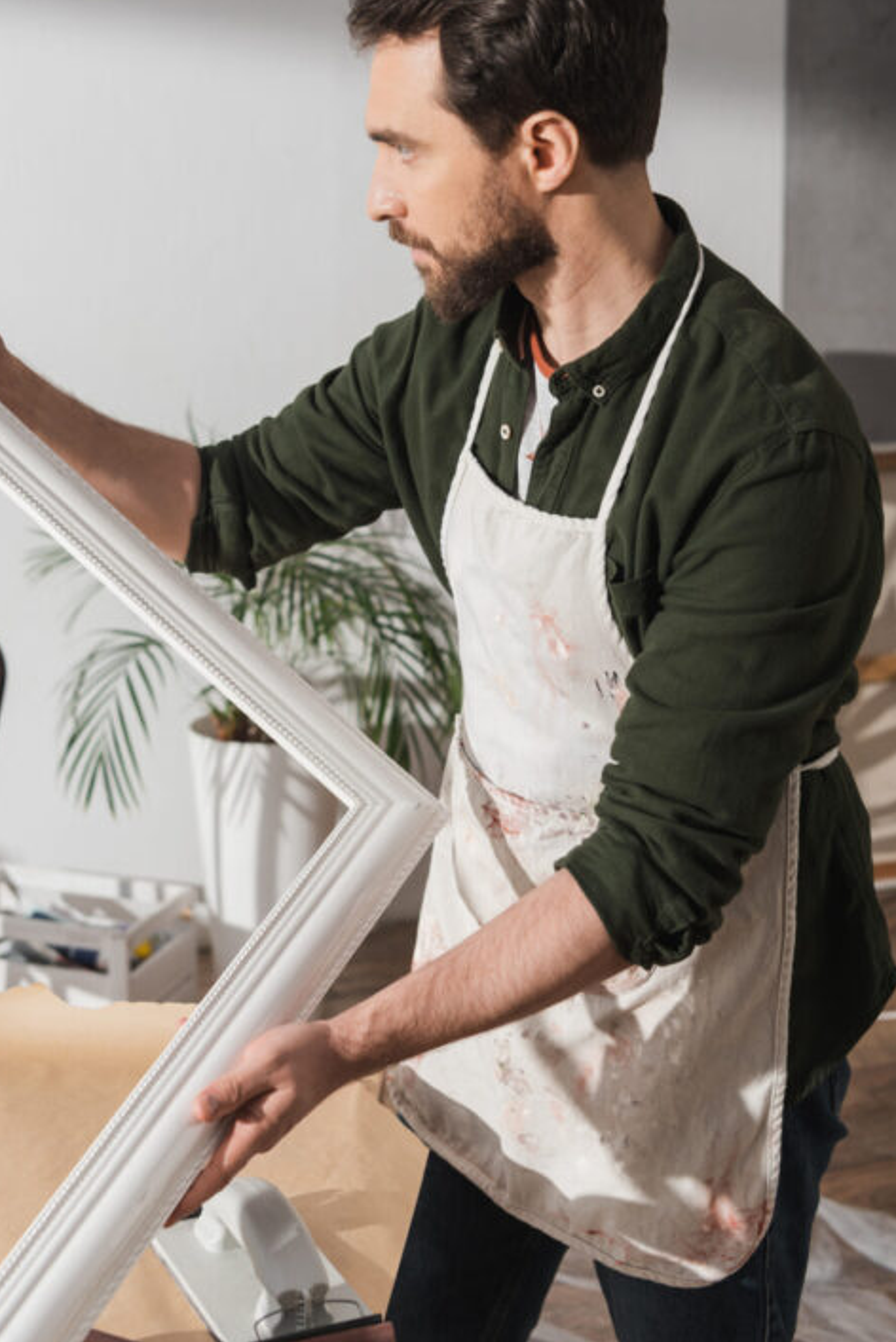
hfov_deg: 24.5
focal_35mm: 55
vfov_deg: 35.8
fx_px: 2051
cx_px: 291
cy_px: 433
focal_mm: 38
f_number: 4
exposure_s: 1/200
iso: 200
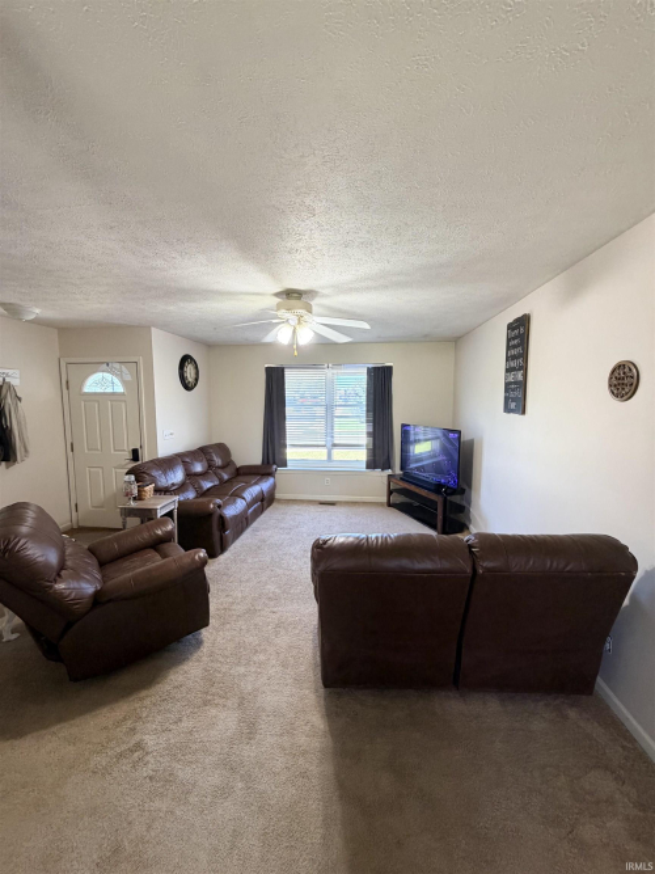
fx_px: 353
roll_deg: -0.8
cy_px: 437
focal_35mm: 14
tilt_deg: -4.9
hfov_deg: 85.7
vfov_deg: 102.1
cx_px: 328
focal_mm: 2.22
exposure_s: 1/60
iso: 250
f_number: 2.2
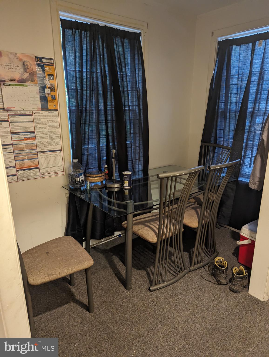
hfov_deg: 56.9
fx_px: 248
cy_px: 178
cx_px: 134
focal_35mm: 24
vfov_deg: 71.5
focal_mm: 6.81
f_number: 1.85
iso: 1343
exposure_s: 1/120
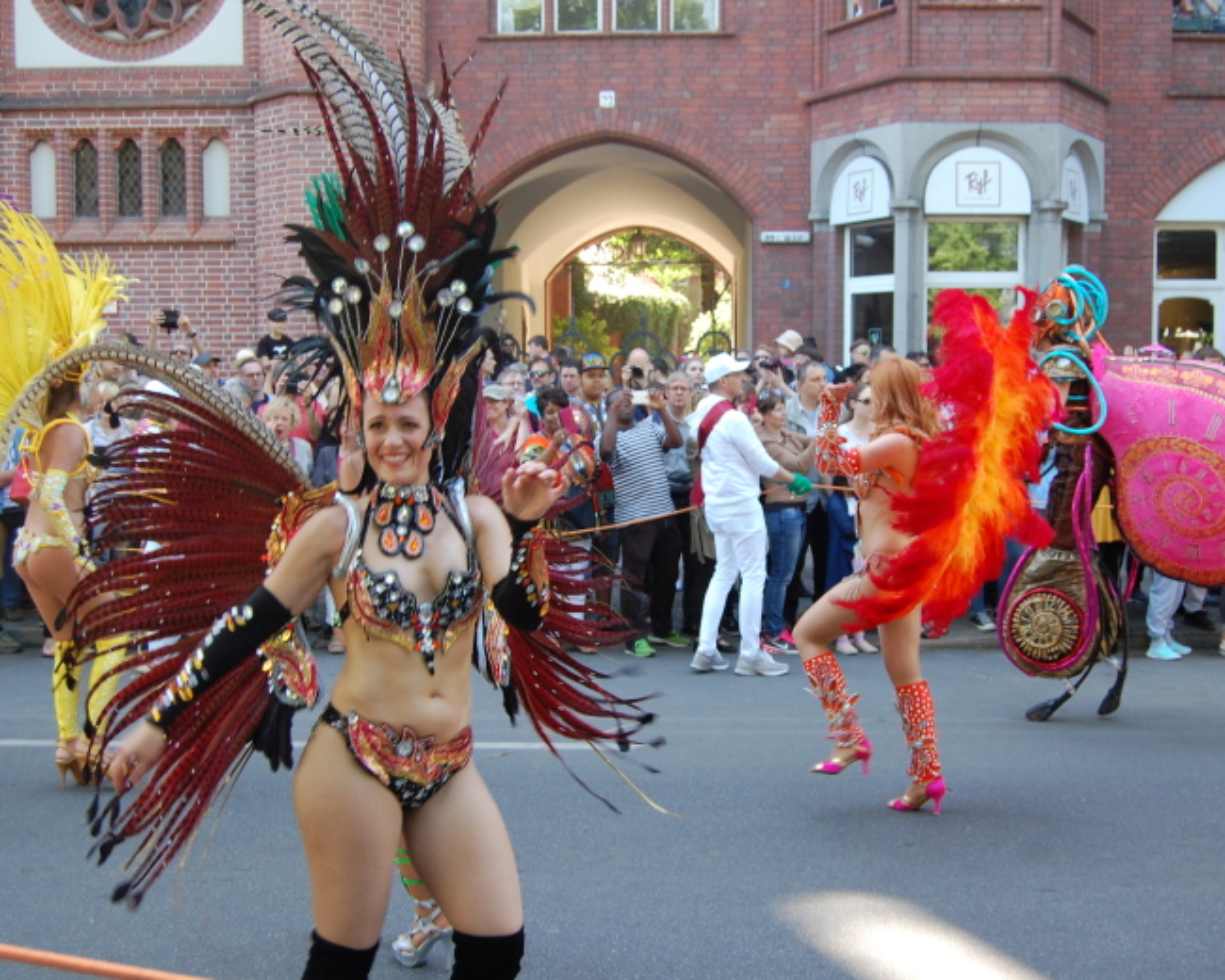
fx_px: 1631
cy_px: 484
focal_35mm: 45
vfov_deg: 33.4
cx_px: 669
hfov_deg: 41.1
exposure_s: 1/125
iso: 400
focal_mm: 26
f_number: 5.6
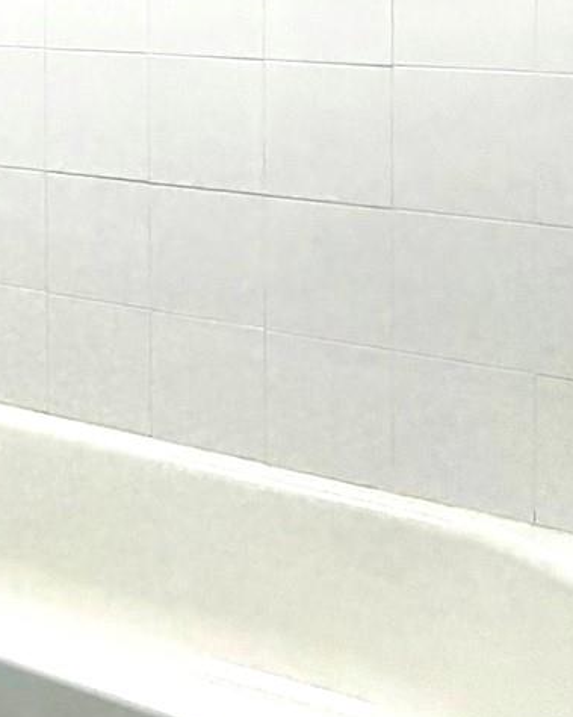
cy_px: -38
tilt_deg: -1.1
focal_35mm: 59
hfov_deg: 18.2
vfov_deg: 29.4
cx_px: -549
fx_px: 1251
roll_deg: +1.4
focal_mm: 2.22
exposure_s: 1/120
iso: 100
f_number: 2.2
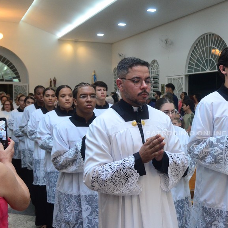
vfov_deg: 36.1
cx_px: 151
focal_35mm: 47
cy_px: 112
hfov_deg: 35.7
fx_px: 350
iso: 2500
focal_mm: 24
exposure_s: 1/200
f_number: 5
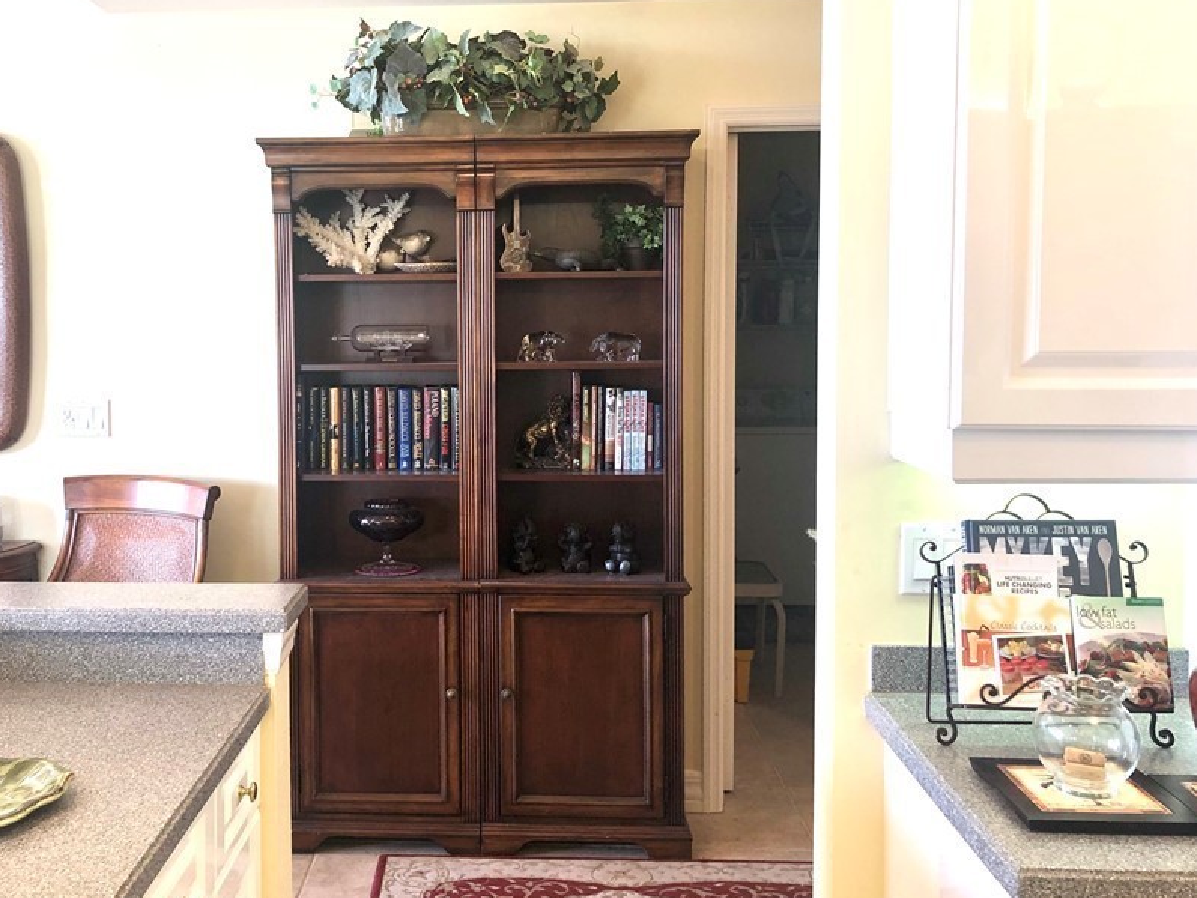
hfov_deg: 50.8
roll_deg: +0.8
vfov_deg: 39.6
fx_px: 1245
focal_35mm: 36
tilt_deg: -3.6
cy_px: 391
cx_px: 450
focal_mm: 4
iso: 32
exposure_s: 1/40
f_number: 1.8
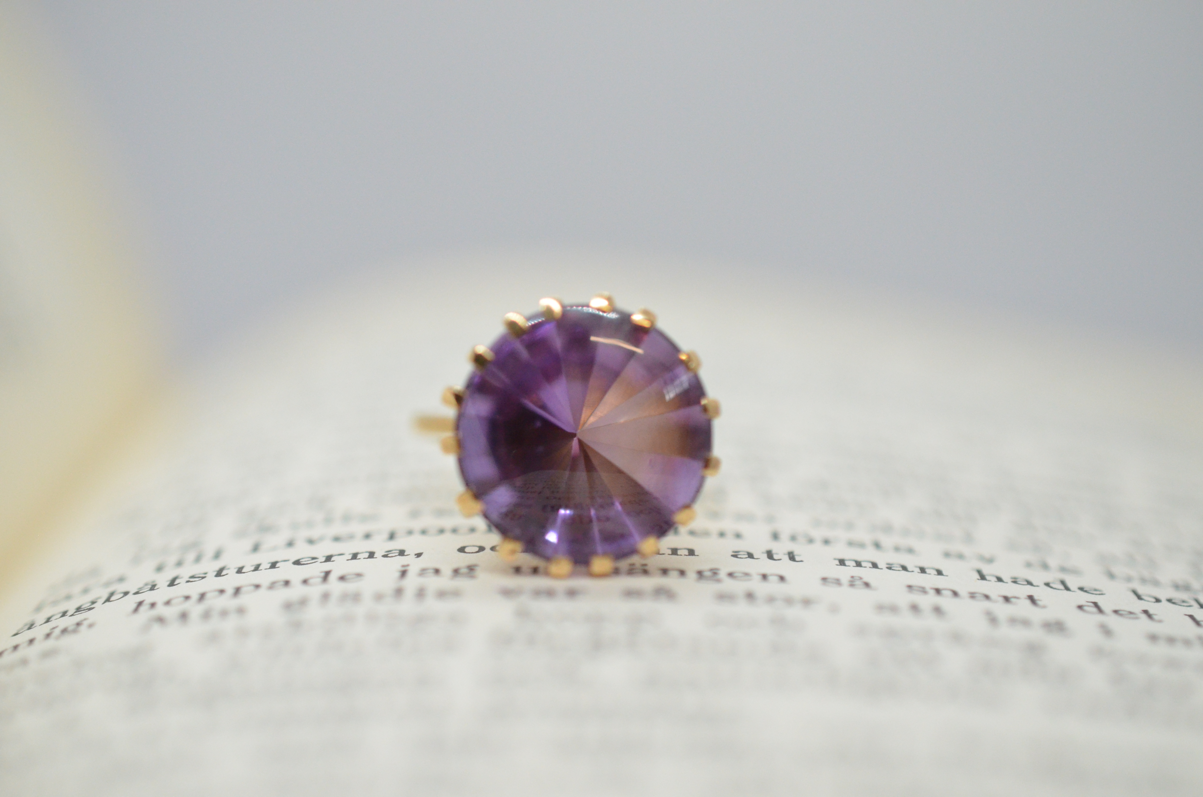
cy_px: 398
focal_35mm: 60
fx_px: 2001
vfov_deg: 22.5
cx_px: 602
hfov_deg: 33.5
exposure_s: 1/2500
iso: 2500
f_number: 4
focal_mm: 40
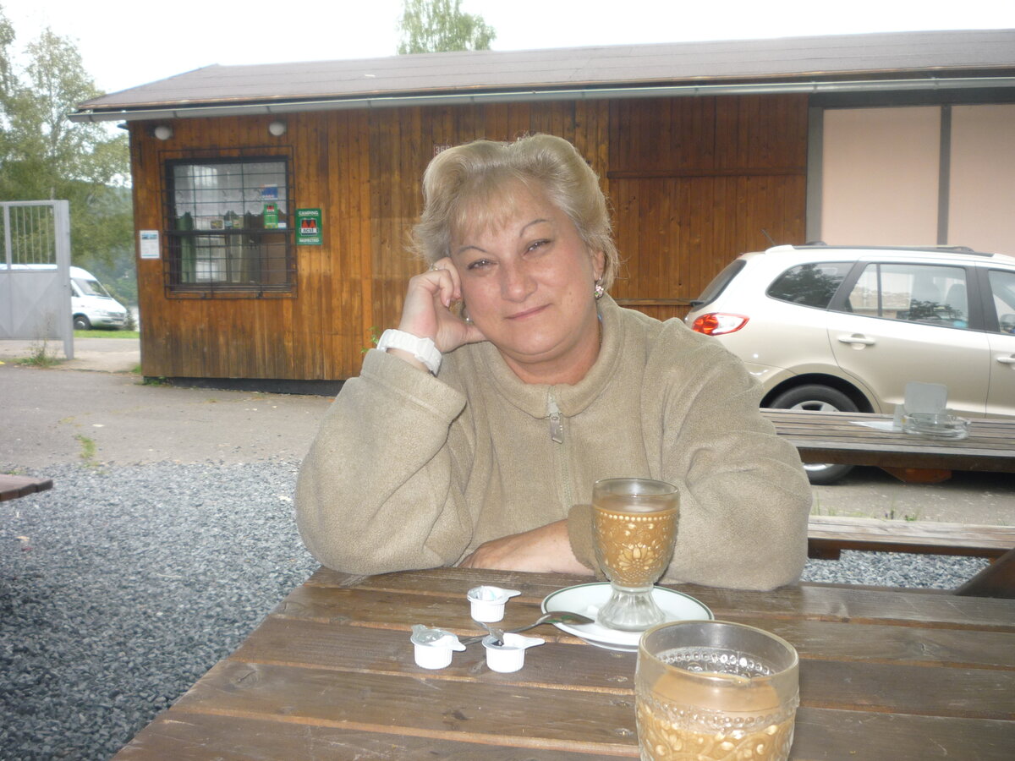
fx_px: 938
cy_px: 380
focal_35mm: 32
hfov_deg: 56.8
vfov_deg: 44.2
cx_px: 508
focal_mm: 5.2
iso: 100
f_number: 3.3
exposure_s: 1/80
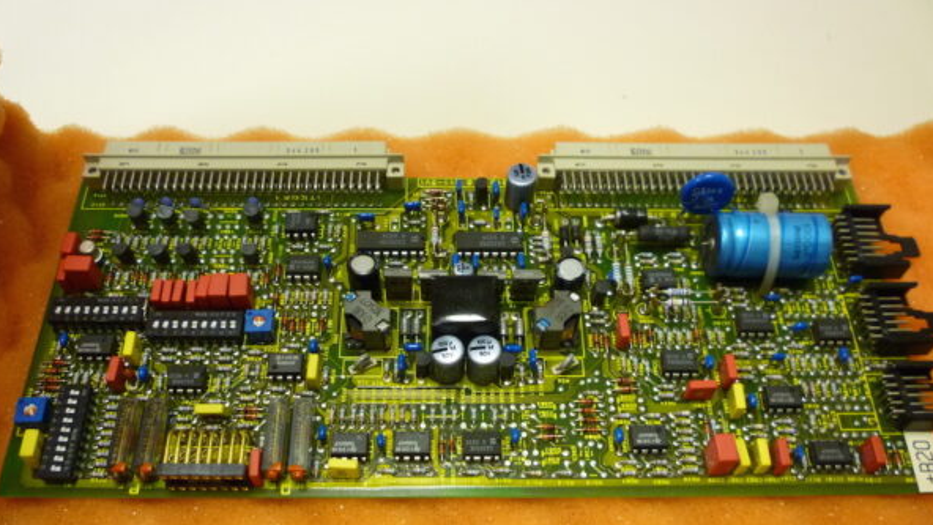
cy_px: 341
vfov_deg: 36.4
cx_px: 465
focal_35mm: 32
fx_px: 792
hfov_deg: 61.0
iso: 400
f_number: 3.3
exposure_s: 1/15
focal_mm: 5.2
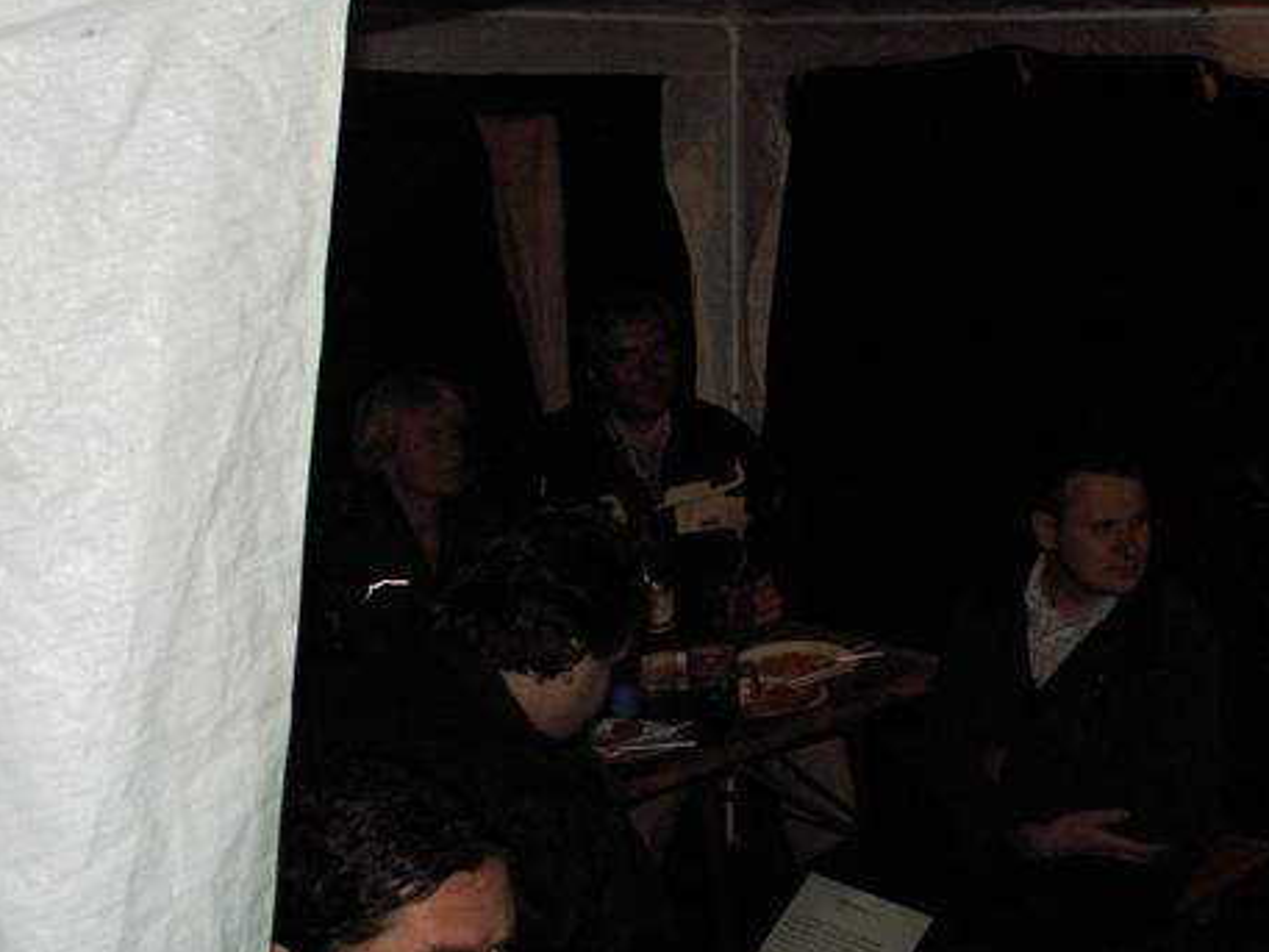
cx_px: 836
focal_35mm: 49
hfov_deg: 38.5
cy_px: 452
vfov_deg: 29.7
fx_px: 1797
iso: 160
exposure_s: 1/40
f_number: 2.8
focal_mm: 5.86
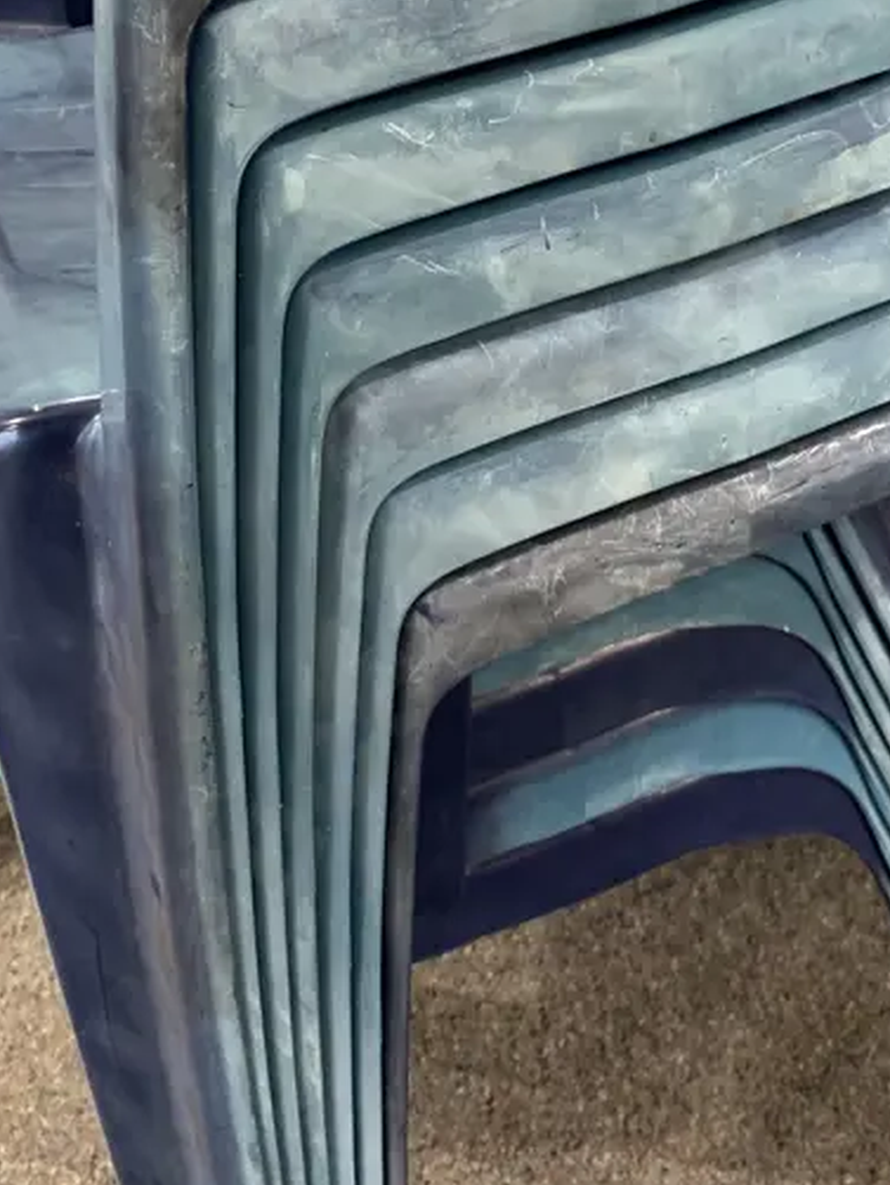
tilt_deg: -28.9
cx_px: 670
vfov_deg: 35.4
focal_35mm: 53
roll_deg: +6.5
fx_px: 1815
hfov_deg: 27.2
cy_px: 312
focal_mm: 4.25
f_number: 1.8
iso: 320
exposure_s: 1/50
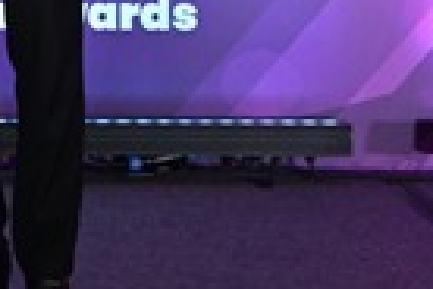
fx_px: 2008
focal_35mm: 167
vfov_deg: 7.9
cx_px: -72
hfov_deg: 12.1
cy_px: -269
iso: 1250
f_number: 4.5
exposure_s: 1/250
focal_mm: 36
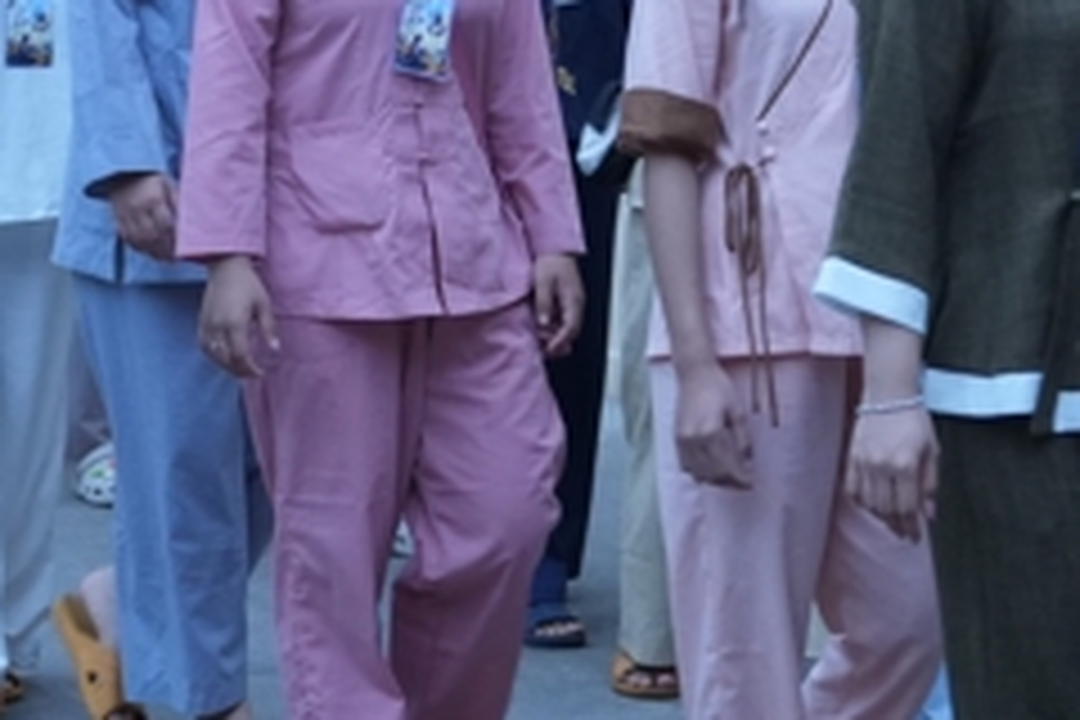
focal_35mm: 203
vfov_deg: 6.7
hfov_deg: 10.1
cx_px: 808
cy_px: -140
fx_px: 6090
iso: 2500
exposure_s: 1/100
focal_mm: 50
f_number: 2.8
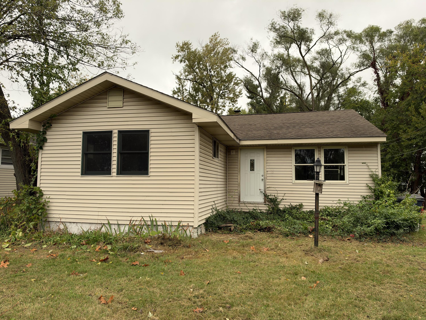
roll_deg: -0.1
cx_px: 213
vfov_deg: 56.8
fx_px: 295
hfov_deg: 71.6
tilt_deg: +4.1
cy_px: 160
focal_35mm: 24
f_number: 1.8
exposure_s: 1/276
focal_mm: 6.93
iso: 64
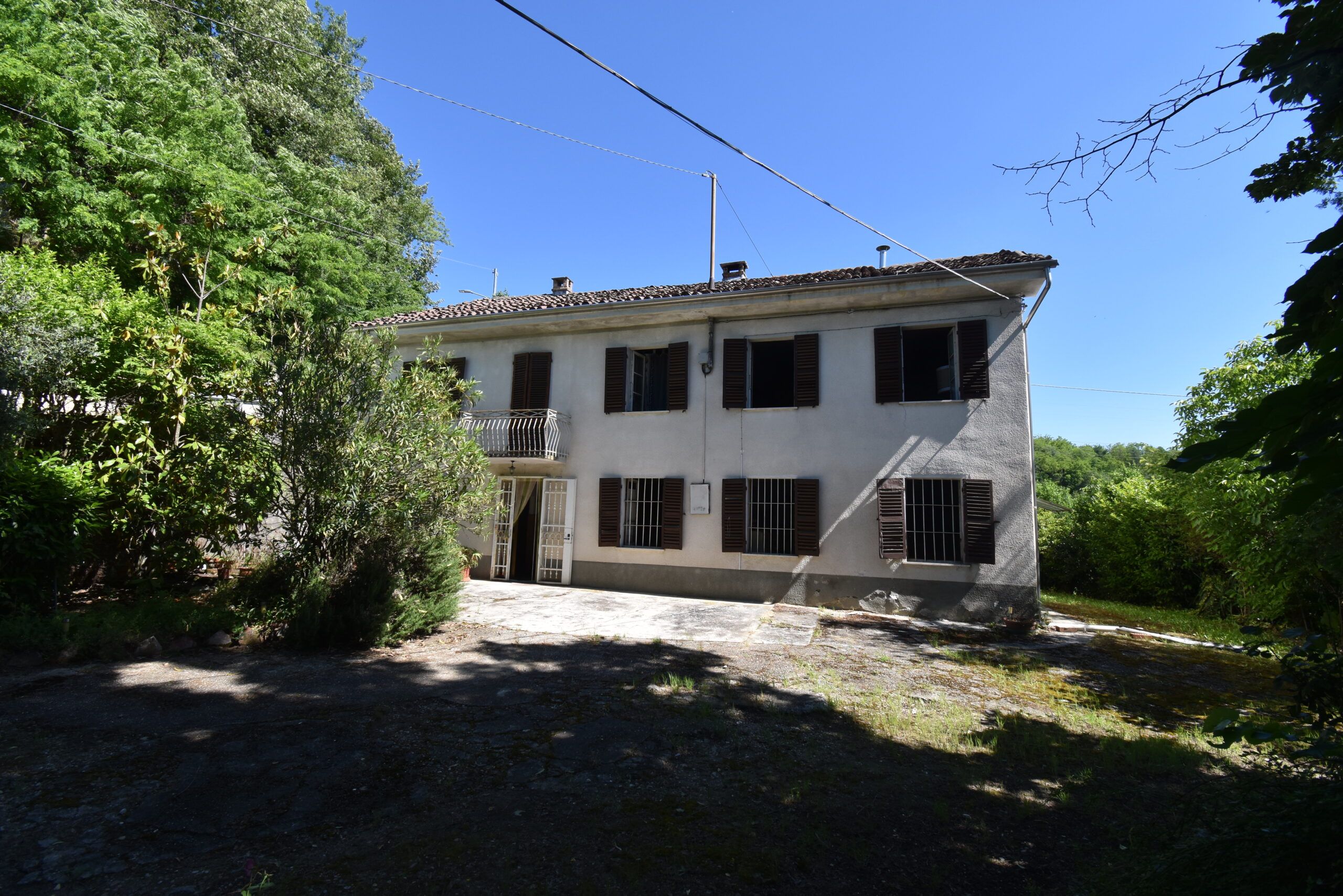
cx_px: 672
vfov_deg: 77.3
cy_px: 448
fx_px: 560
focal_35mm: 15
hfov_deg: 100.4
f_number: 8
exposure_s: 1/250
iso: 200
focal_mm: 10
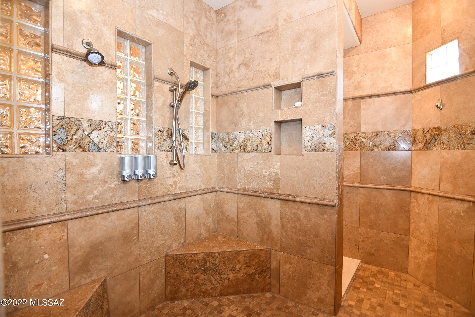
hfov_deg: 96.7
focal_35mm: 16
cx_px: 238
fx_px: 211
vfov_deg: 73.7
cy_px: 158
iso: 800
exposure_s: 1/60
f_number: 4
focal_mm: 11
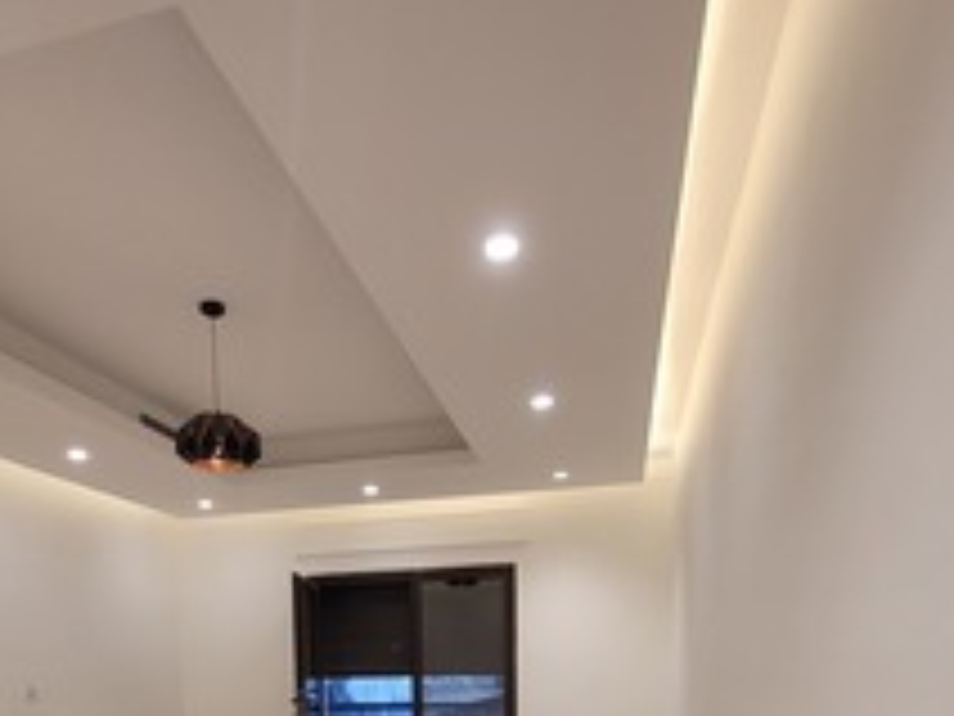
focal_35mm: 28
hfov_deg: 62.8
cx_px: 376
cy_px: 750
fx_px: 772
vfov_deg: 41.7
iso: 64
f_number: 2.2
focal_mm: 1.74
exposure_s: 1/50
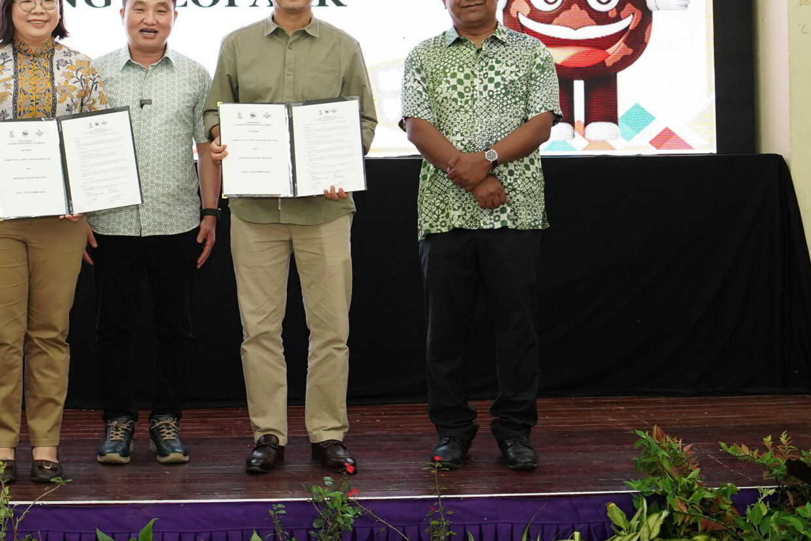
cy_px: 40
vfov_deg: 18.6
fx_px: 1622
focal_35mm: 72
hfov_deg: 27.5
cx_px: 157
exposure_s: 1/200
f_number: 3.5
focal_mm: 35
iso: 2500
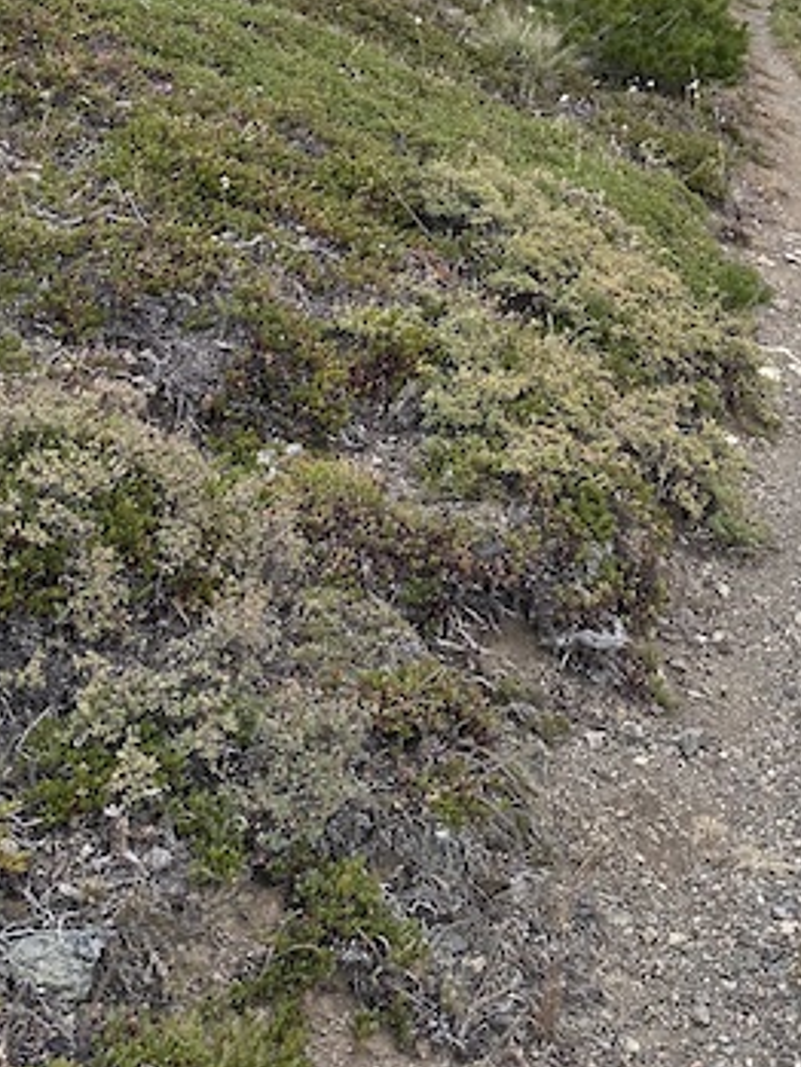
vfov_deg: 31.5
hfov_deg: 25.6
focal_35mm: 55
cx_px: 752
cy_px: -64
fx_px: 1696
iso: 80
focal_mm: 6.86
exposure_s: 1/3597
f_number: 1.78
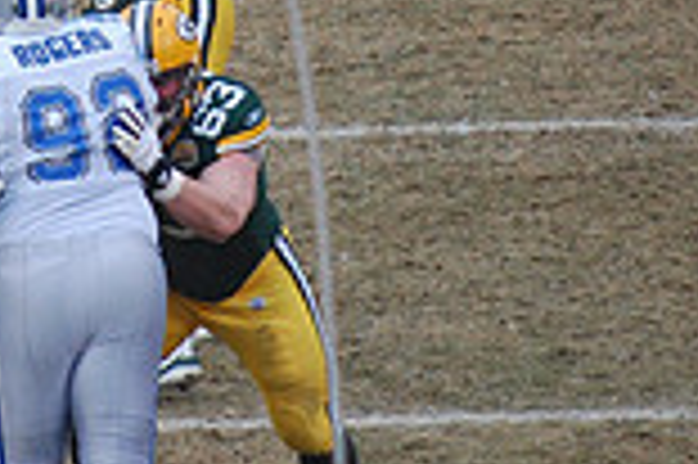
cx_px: 153
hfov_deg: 1.8
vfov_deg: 1.2
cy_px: -59
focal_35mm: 1119
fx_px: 21673
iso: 800
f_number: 5.6
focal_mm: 200
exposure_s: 1/1250
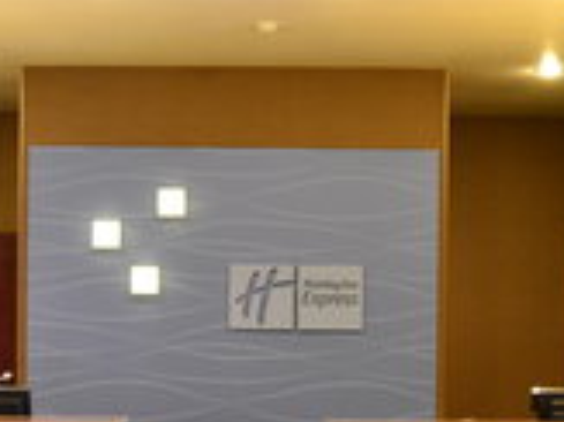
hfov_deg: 24.9
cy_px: 294
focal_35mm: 78
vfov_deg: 18.8
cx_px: 221
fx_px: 1272
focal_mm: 23
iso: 800
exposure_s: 1/15
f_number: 3.8
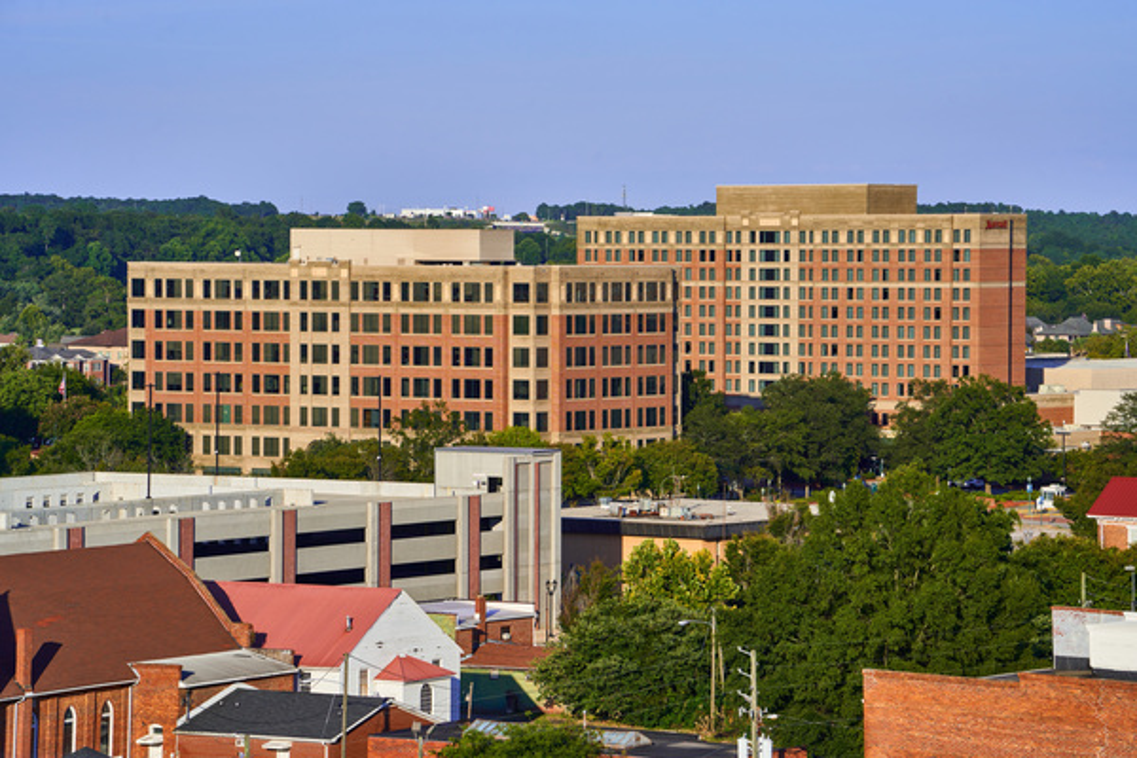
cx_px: 568
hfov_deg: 14.6
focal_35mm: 141
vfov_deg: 9.7
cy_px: 379
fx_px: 4453
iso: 100
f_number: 10
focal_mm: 141
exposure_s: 1/500
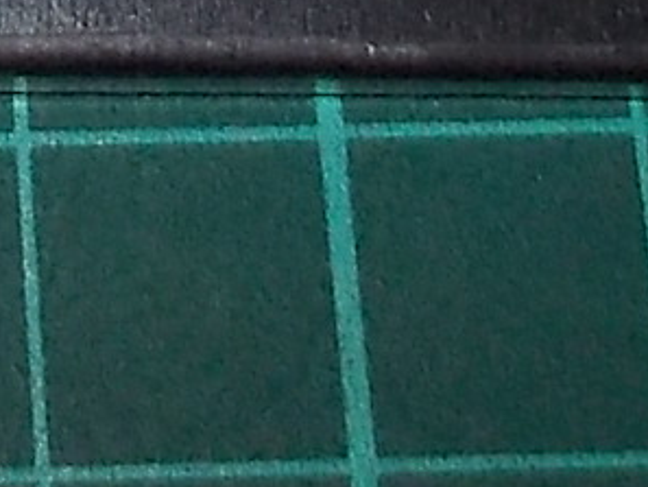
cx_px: -268
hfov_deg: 8.7
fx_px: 4157
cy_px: -1280
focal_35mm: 222
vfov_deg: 5.9
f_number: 3.3
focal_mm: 4.1
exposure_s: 1/30
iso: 200
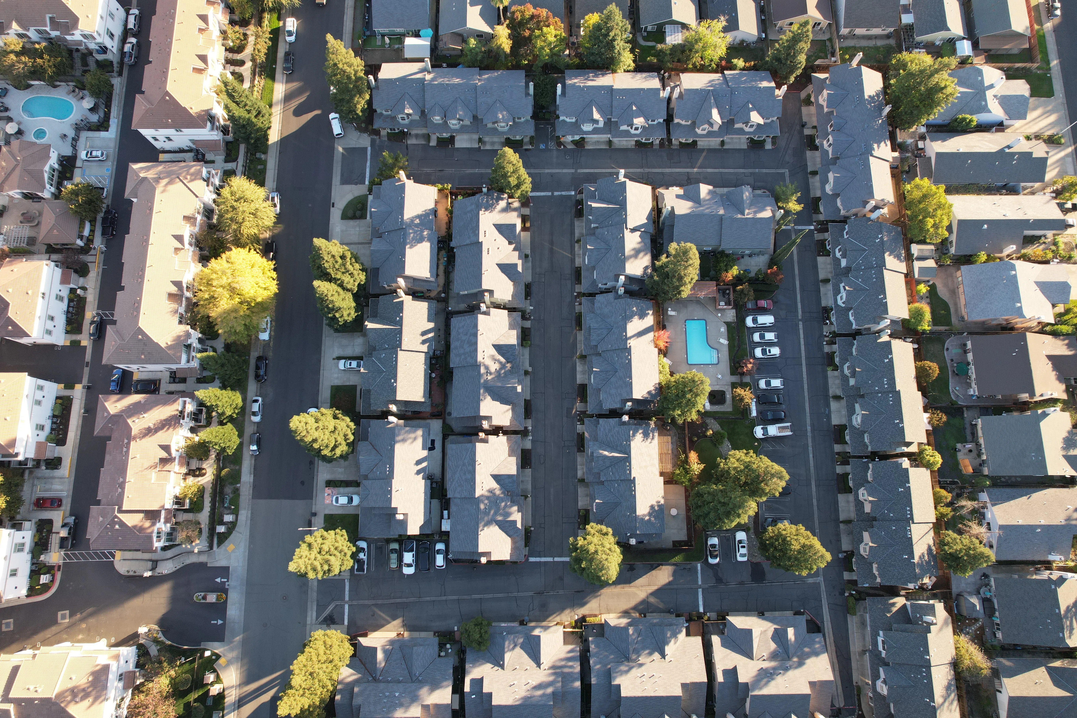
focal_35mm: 22
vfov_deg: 57.2
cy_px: 359
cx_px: 538
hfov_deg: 78.6
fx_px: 658
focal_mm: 8.38
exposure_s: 1/240
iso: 140
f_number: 2.8
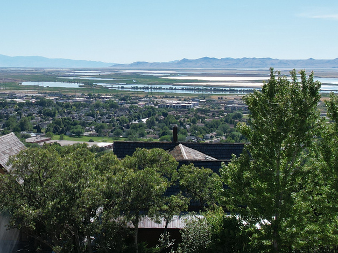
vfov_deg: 21.1
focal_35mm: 69
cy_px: 58
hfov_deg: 27.7
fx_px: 674
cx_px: 76
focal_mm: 8.38
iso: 130
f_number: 2.8
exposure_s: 1/3000
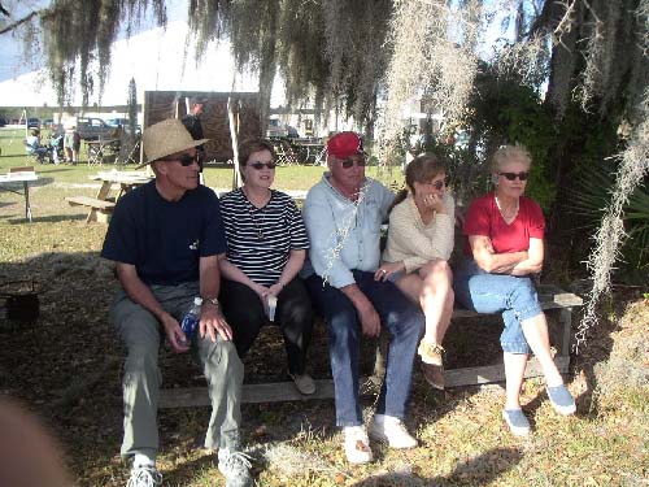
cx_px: 324
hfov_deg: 50.1
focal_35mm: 37
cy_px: 244
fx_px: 694
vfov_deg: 38.7
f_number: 2.8
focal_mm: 5.7
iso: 50
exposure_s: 1/300
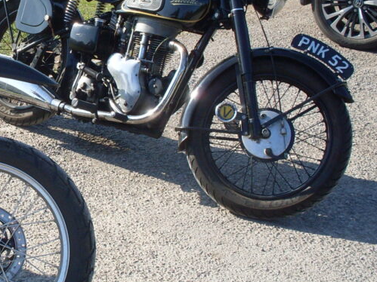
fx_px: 849
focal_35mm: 78
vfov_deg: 18.9
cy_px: 112
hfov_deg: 24.1
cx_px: 18
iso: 80
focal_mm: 6.3
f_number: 8.4
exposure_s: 1/90
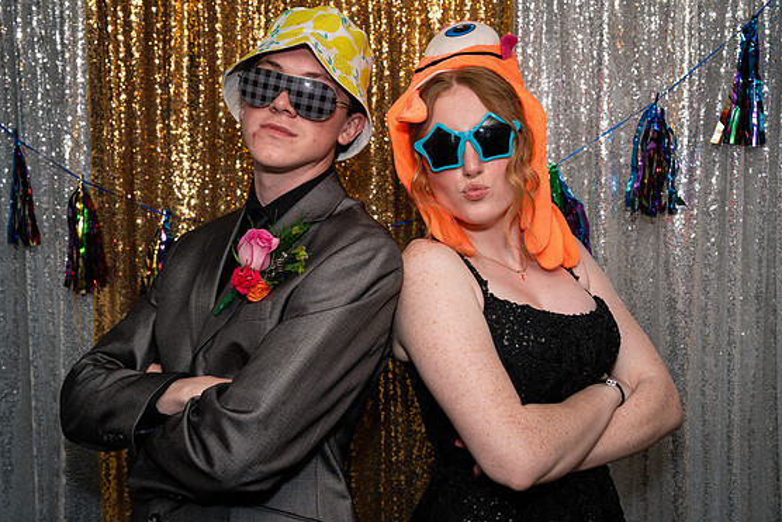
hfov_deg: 40.3
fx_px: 1065
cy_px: 258
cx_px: 395
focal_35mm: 49
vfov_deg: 27.5
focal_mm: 47
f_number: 5
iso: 400
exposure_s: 1/250
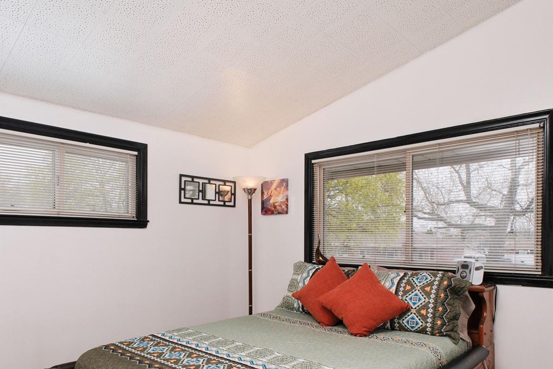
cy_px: 243
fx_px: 399
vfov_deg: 48.8
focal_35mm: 26
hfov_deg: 69.4
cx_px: 268
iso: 640
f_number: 8
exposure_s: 1/125
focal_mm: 10
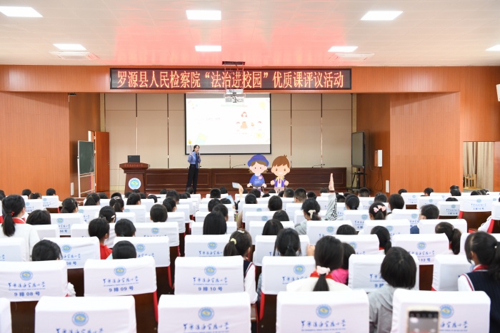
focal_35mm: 40
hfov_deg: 48.4
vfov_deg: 33.4
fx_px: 556
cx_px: 250
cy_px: 166
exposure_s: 1/40
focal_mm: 40
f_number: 4.5
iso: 1250
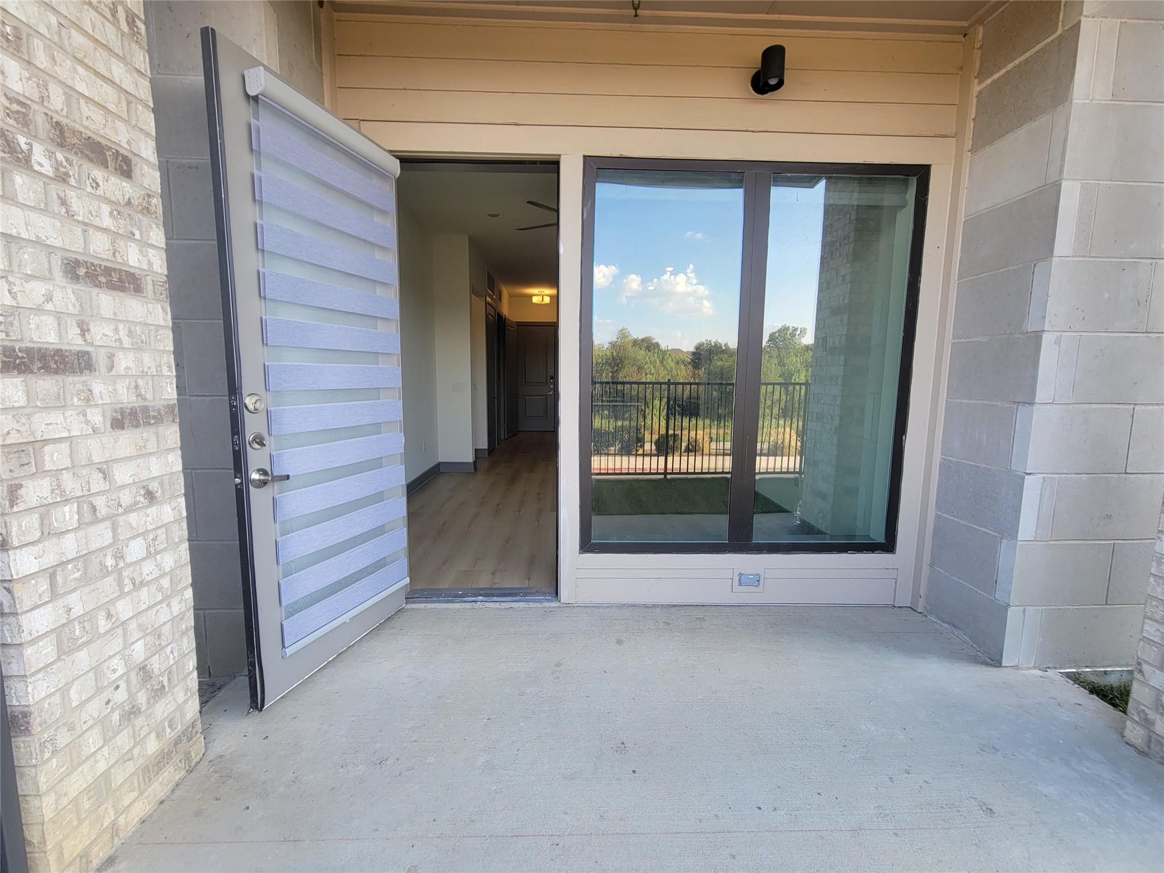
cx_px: 582
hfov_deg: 106.2
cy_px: 436
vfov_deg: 89.9
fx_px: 437
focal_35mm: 13
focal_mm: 2.2
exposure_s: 1/120
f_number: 2.2
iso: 50
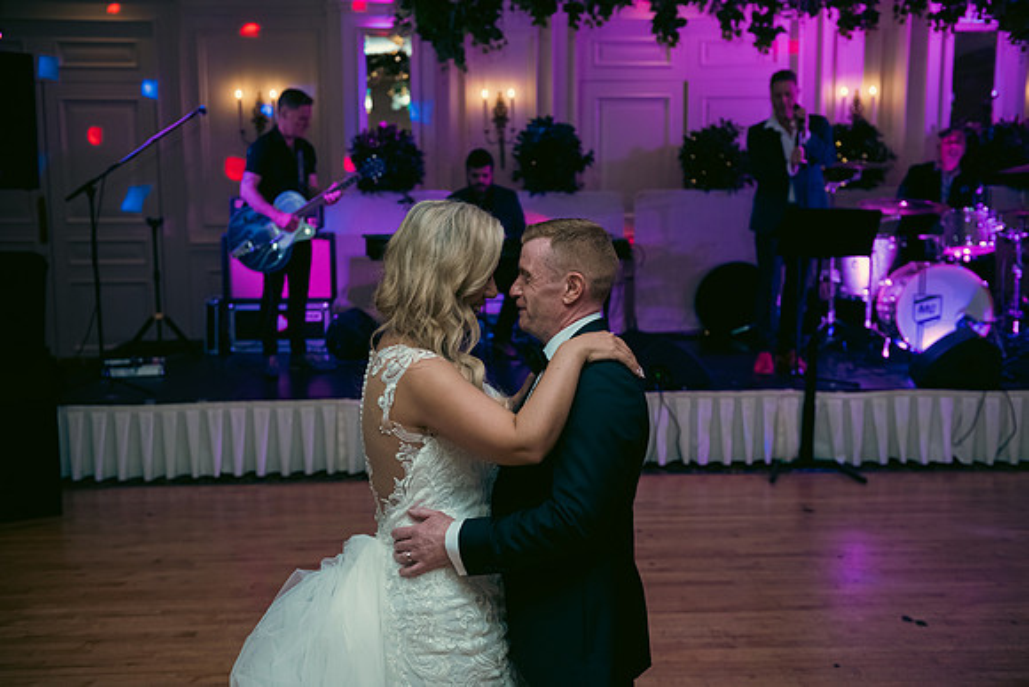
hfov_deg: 44.5
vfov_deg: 30.5
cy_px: 344
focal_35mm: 44
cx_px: 514
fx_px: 1258
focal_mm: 44
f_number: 3.5
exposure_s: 1/160
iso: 1250
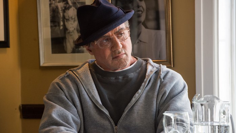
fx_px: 1120
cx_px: 118
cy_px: 76
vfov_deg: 6.8
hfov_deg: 12.0
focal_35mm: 179
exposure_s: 1/250
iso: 3200
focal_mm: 170
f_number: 7.1
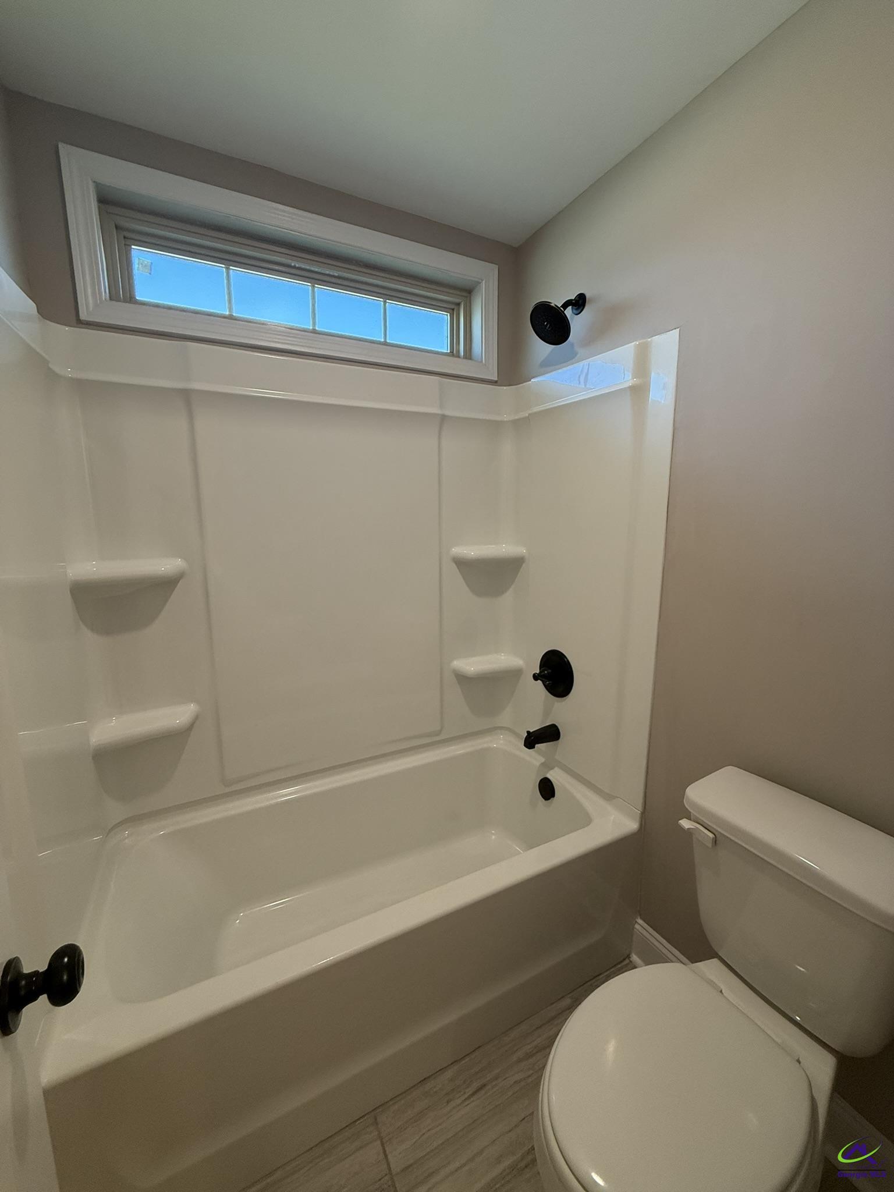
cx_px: 447
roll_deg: +0.2
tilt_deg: -8.8
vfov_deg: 102.1
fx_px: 482
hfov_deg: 85.7
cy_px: 596
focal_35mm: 14
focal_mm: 2.22
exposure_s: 1/120
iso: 200
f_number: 2.2
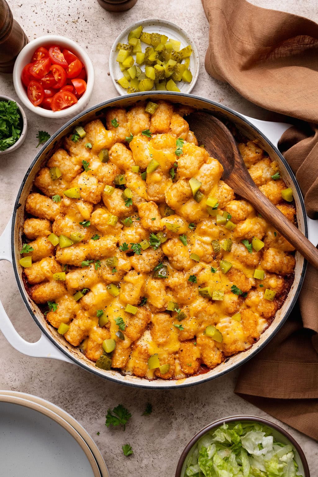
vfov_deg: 45.4
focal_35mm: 43
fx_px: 570
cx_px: 159
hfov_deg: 31.2
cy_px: 238
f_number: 13
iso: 640
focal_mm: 43
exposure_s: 1/200
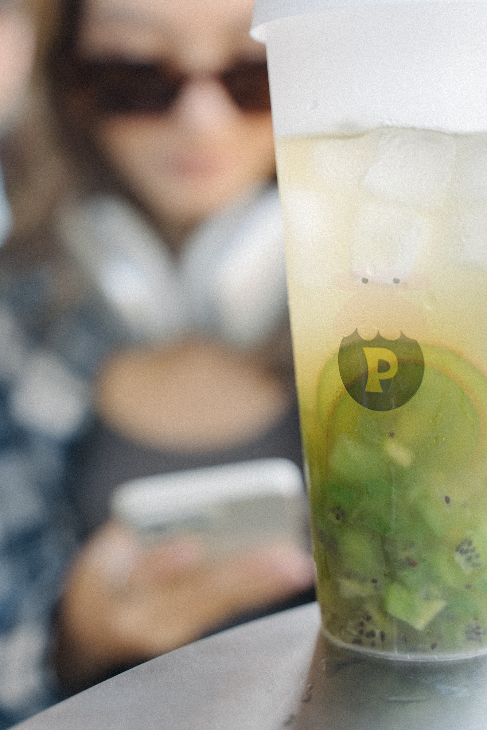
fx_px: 1136
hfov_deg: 24.2
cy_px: 365
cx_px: 244
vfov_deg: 35.6
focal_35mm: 56
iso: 200
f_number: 3.2
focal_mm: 56
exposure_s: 1/160
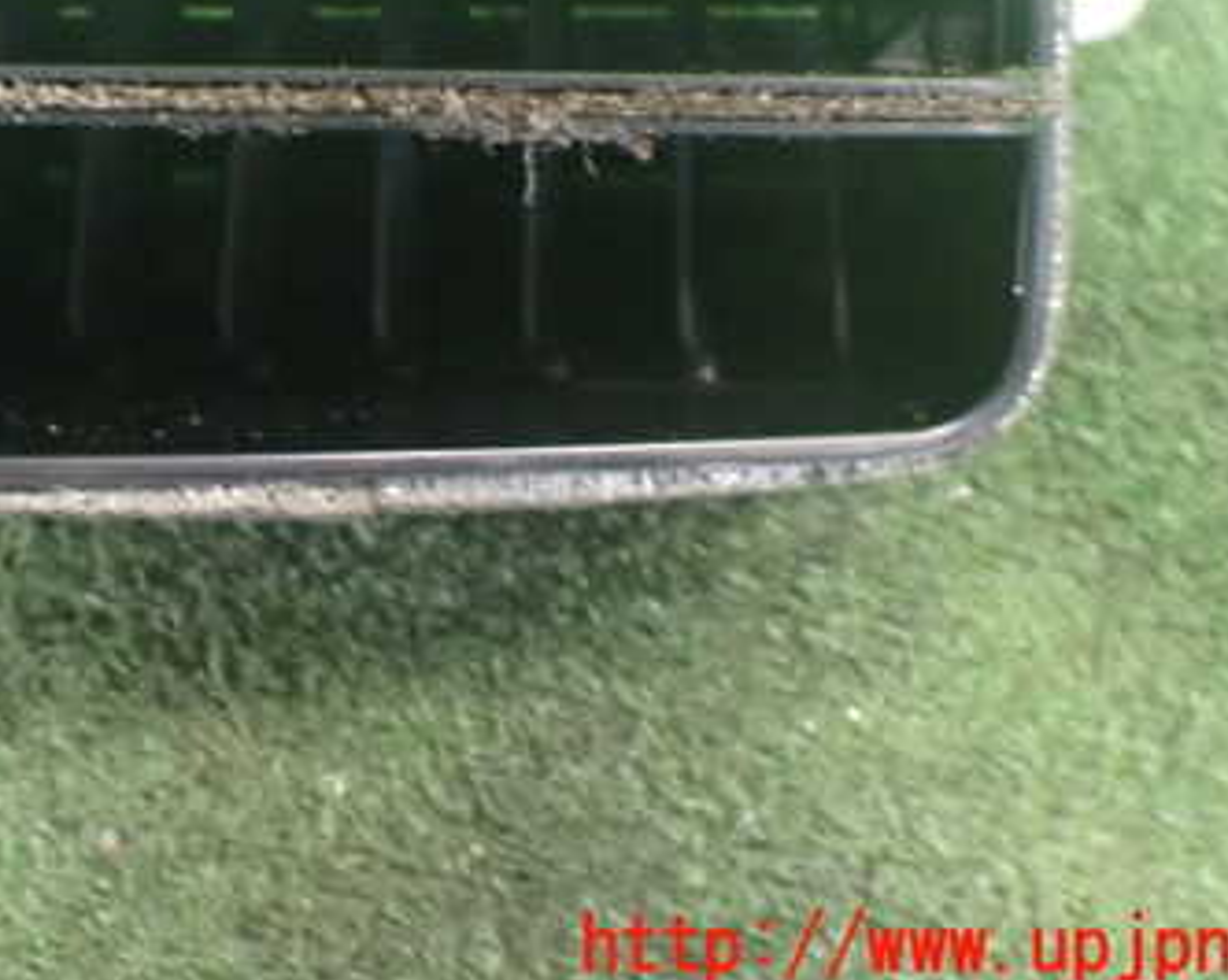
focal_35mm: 53
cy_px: 163
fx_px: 1925
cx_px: 307
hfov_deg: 34.6
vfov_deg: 27.8
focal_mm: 5.4
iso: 1000
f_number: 2.3
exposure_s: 1/30
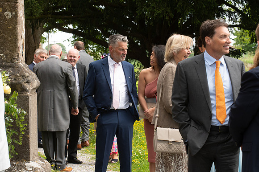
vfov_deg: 11.4
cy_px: 86
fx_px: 863
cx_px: 130
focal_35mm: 120
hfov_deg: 17.1
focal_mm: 120
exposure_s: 1/400
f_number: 16
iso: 2000
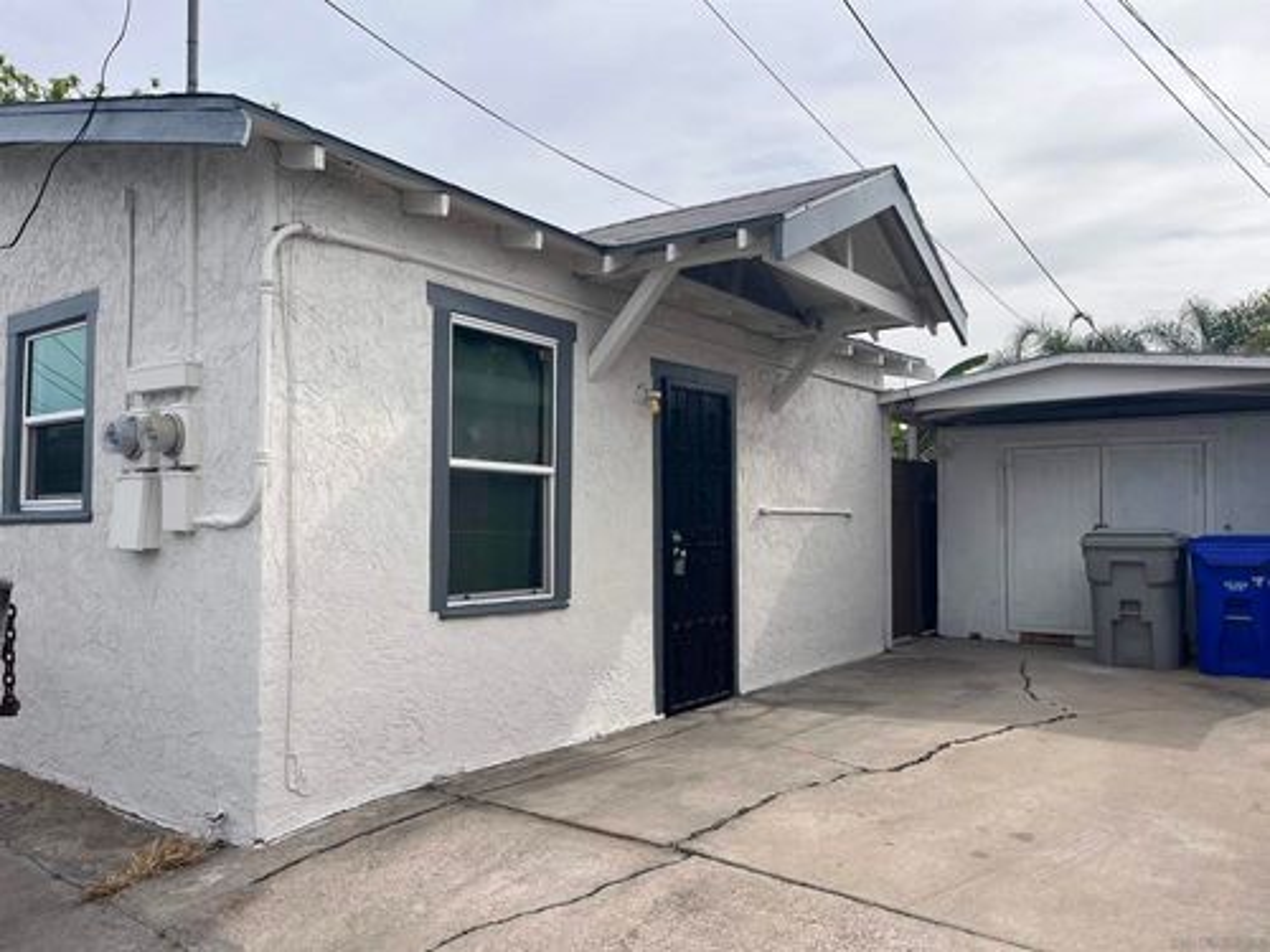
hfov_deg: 67.3
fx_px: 954
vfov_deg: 53.1
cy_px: 476
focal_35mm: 26
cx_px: 635
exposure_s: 1/4016
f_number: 1.6
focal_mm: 5.1
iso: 50
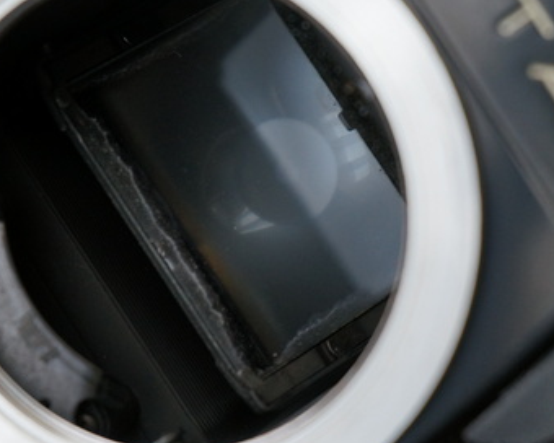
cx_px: 230
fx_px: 1916
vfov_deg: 13.2
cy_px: 242
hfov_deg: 16.4
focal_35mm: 117
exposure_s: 1/80
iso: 500
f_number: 5.6
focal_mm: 47
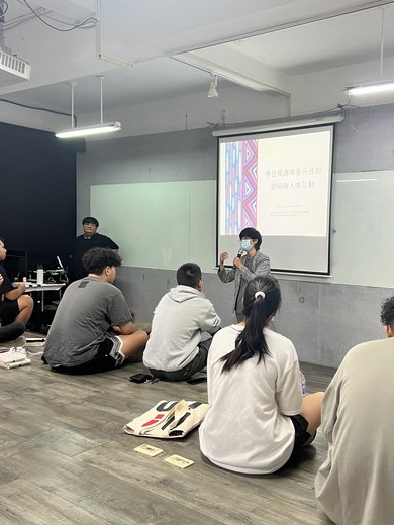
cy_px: 261
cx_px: 243
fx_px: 531
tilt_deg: -2.8
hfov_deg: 40.4
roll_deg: -0.9
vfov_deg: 52.6
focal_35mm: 35
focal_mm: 5.7
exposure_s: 1/60
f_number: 1.5
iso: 80
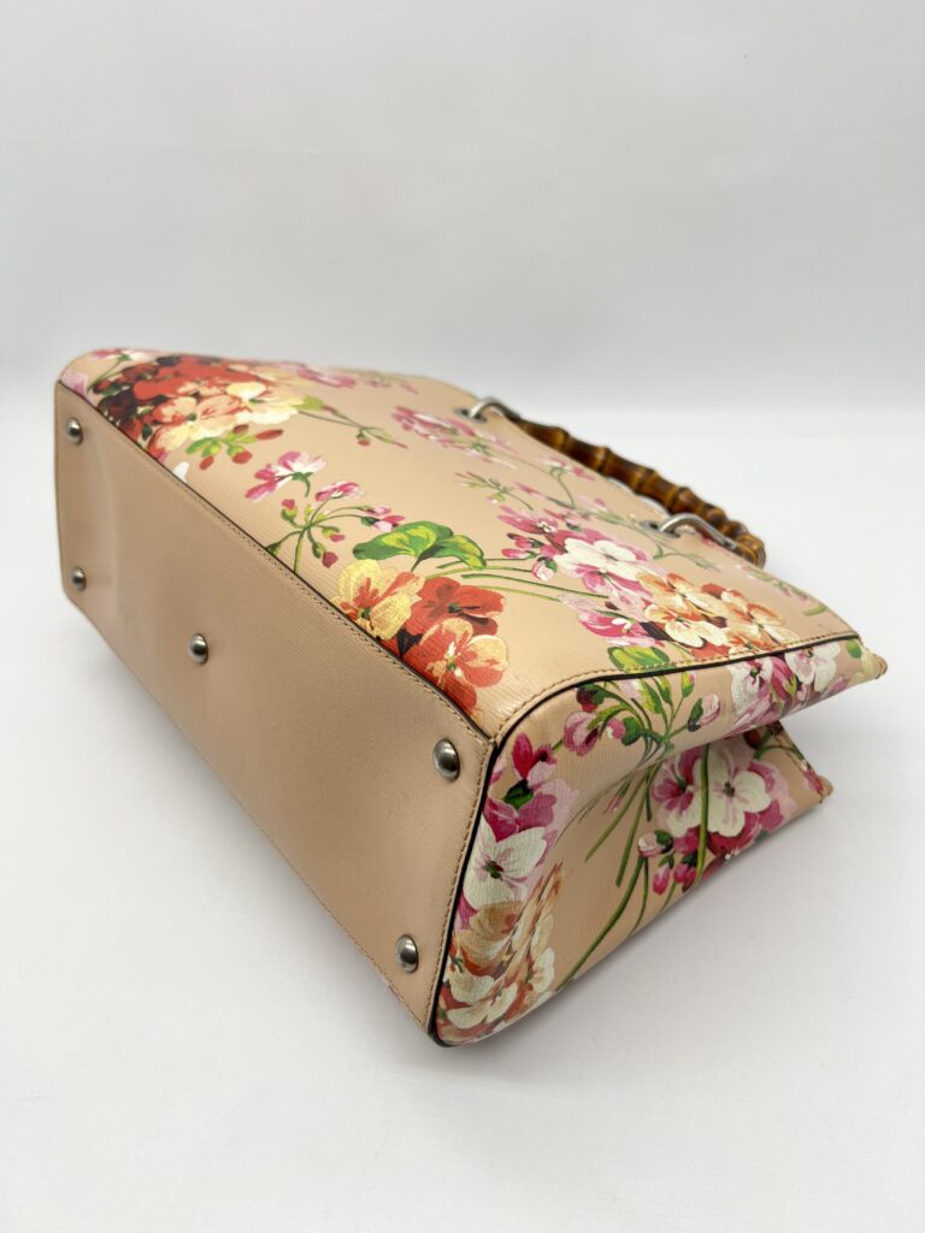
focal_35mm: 26
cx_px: 462
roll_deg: +6.0
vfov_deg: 67.3
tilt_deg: -38.5
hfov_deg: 53.1
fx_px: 926
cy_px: 616
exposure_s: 1/125
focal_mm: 5.7
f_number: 1.5
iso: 32
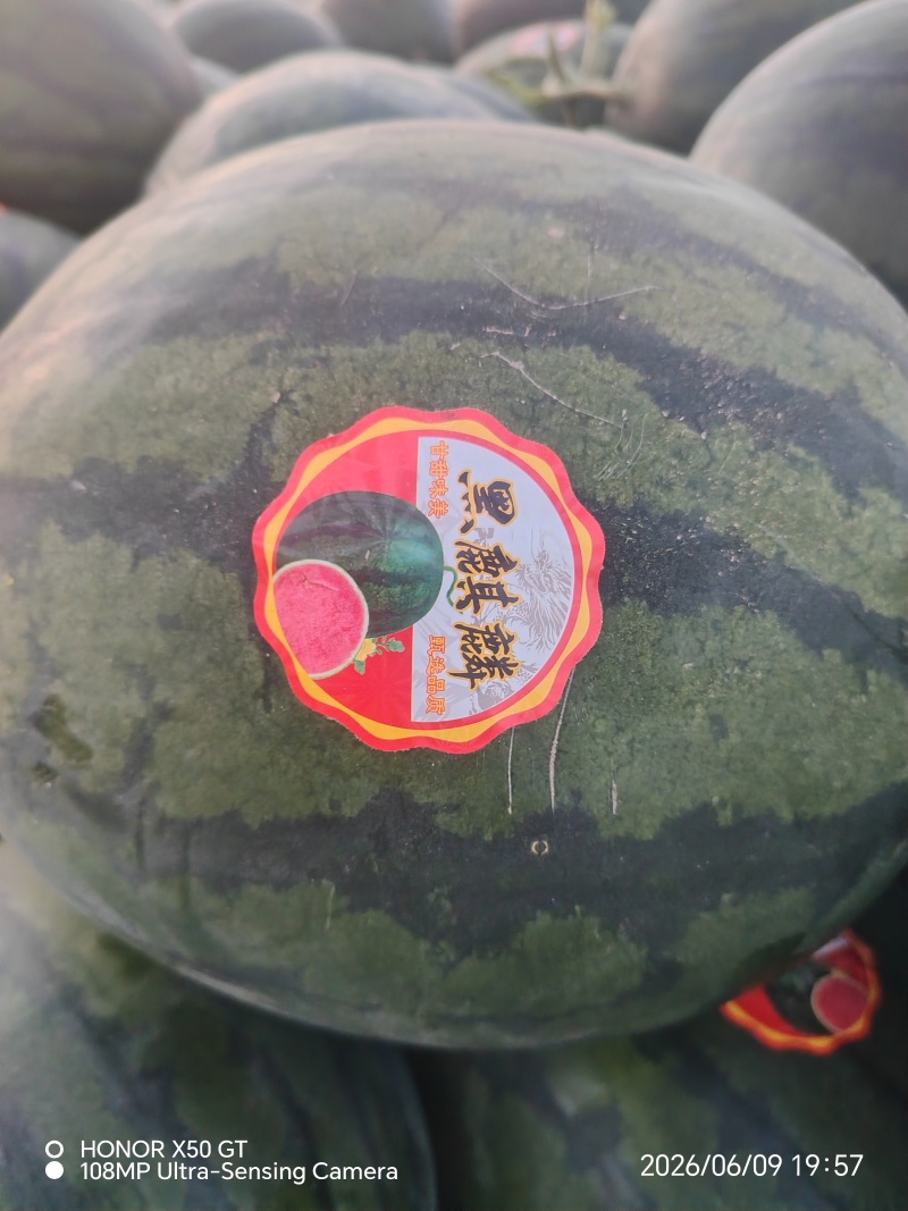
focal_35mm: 23
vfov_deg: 73.9
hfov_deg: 58.9
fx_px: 805
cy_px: 606
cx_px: 454
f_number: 1.8
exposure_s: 1/50
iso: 1250
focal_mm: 5.25
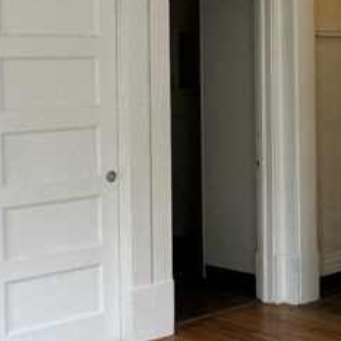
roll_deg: -0.2
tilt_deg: -3.6
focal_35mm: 85
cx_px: 337
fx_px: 947
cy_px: 97
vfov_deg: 20.3
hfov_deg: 19.8
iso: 100
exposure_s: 1/120
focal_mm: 2.22
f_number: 2.2
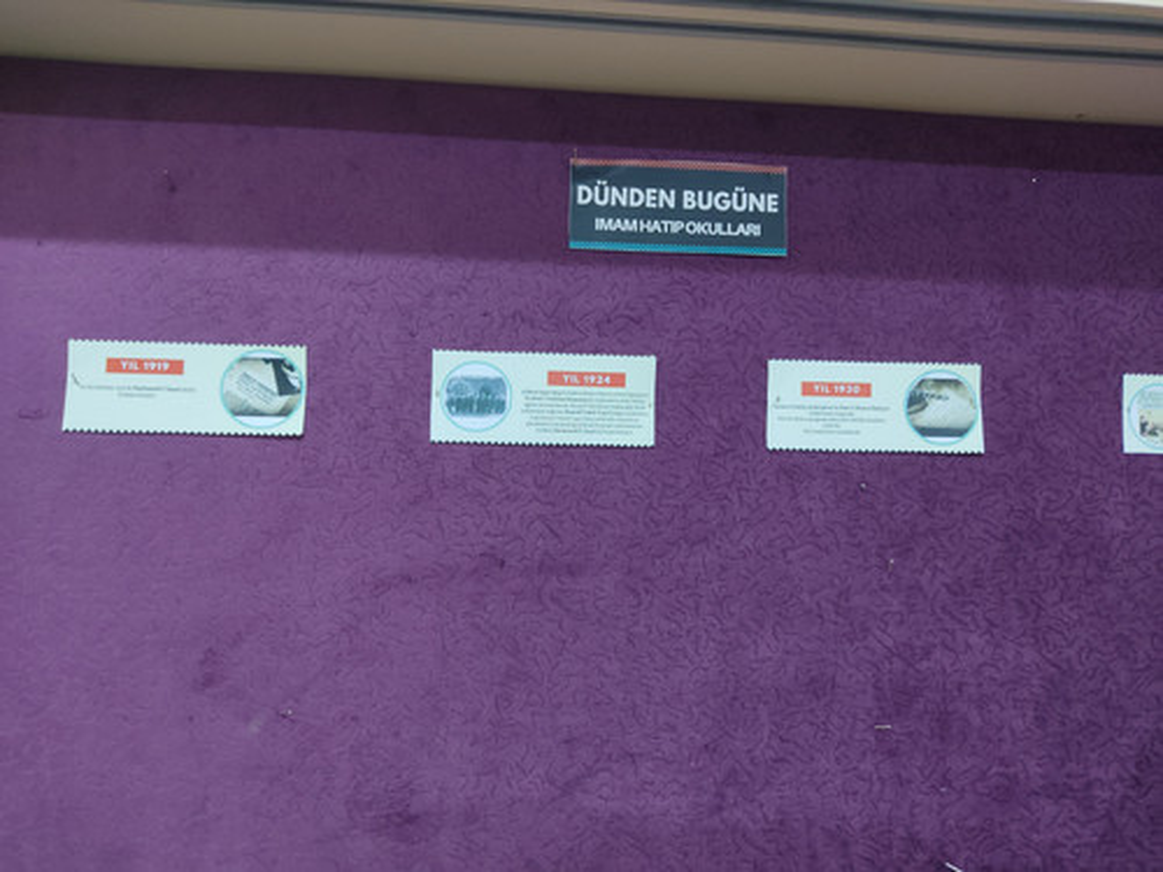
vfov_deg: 53.1
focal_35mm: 26
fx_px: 874
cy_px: 436
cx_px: 582
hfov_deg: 67.3
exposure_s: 1/25
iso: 1052
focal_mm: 4.74
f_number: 1.79
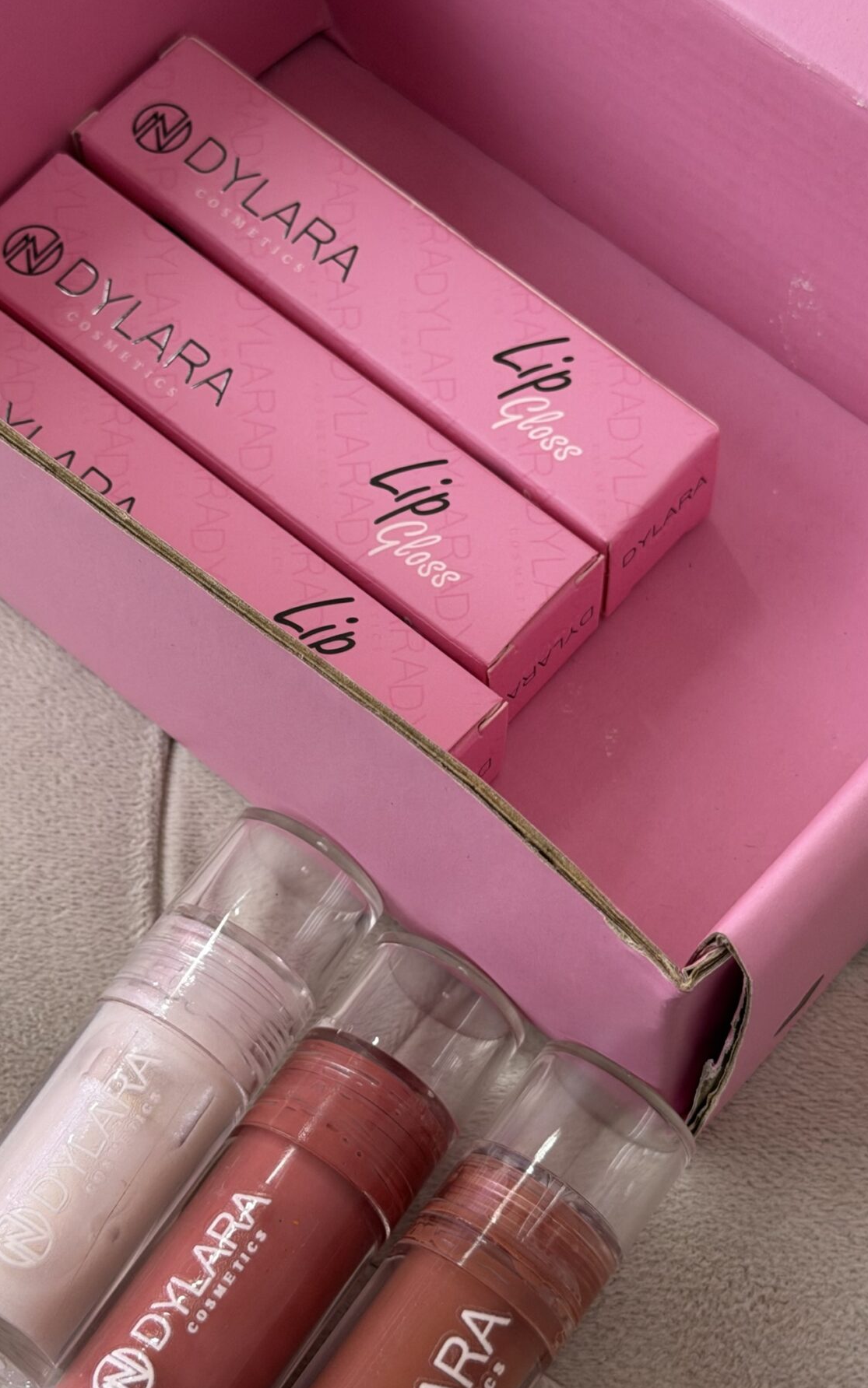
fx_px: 2763
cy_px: 720
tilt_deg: -64.1
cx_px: 434
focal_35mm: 73
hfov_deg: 17.9
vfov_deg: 28.2
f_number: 1.78
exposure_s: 1/60
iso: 125
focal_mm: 6.76
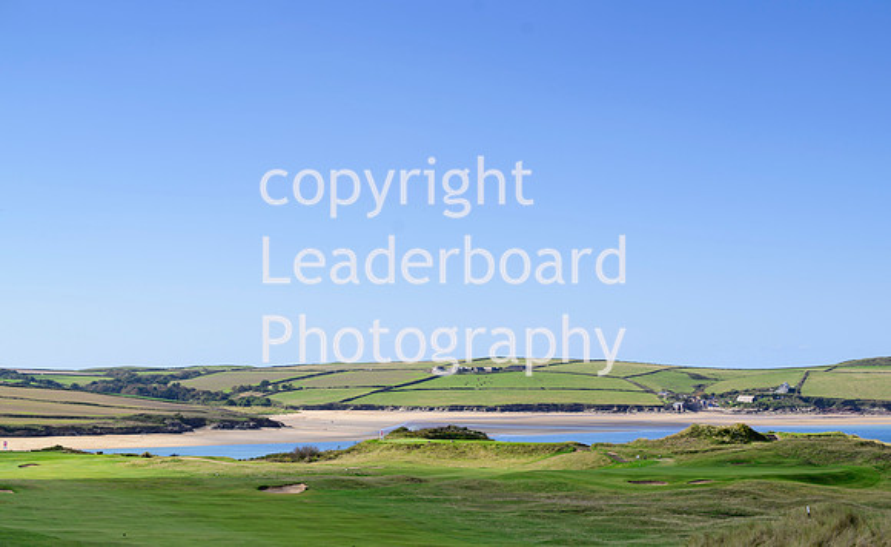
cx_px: 478
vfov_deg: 16.7
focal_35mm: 77
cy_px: 319
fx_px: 1859
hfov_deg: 26.9
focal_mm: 70
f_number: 5.6
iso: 125
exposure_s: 1/500
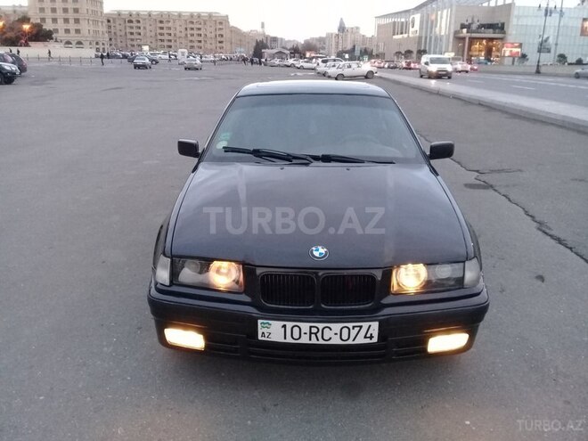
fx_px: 527
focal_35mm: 31
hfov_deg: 58.4
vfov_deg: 45.4
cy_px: 220
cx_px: 294
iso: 200
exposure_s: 1/33
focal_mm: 3.3
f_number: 2.2
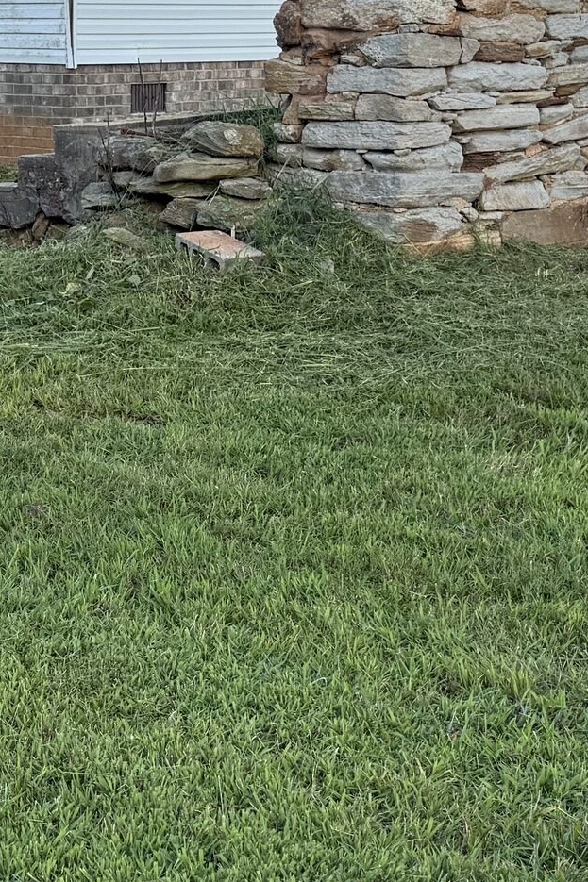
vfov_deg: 24.5
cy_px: 208
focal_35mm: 82
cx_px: -198
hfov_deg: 15.7
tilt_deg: -4.7
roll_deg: +0.5
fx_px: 2010
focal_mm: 6.76
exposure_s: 1/979
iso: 100
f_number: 1.78
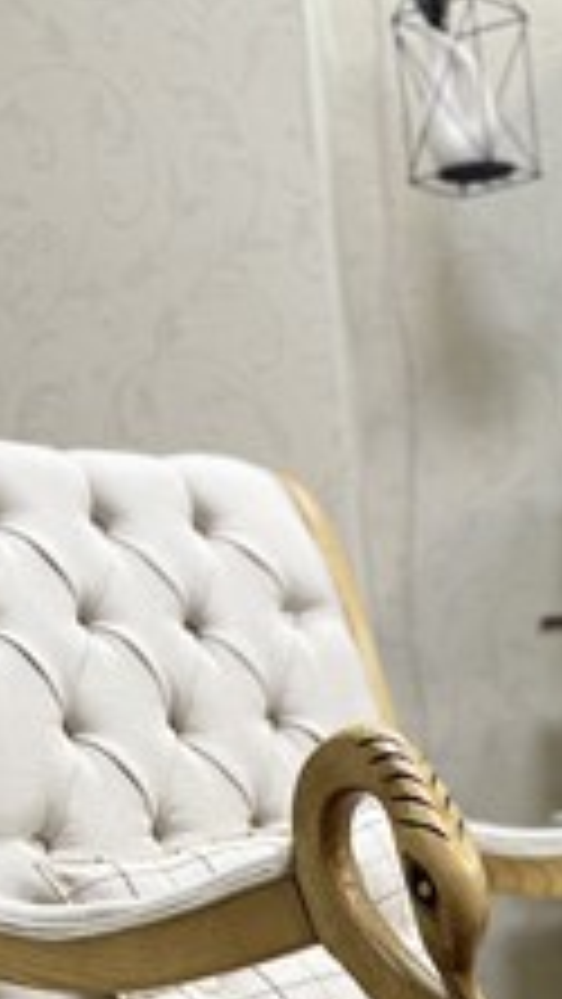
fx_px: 1800
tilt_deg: -12.9
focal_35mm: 68
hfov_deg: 17.3
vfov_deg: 28.3
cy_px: 1091
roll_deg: +3.6
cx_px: 571
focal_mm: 5.1
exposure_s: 1/100
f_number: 1.6
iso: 125
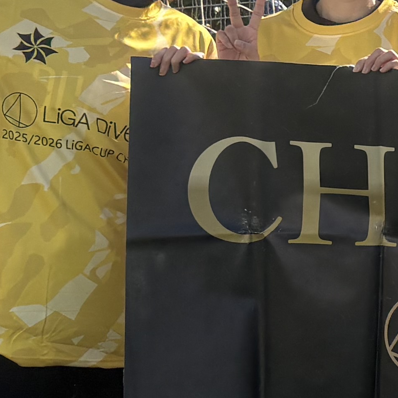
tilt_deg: -6.9
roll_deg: +0.1
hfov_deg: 11.9
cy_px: 112
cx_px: 690
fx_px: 1782
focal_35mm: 137
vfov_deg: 12.7
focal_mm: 5.96
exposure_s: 1/2985
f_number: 1.6
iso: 64
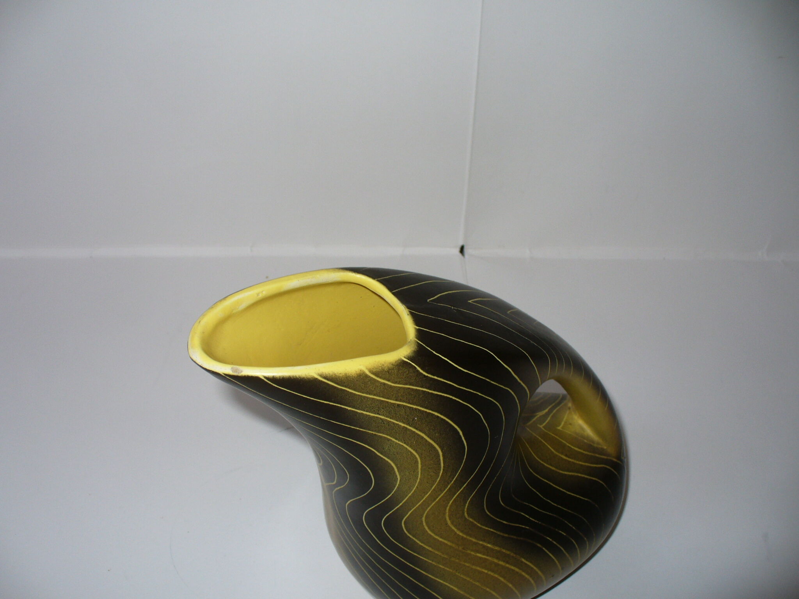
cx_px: 400
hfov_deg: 50.1
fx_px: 854
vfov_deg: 38.7
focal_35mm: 37
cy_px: 300
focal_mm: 6.1
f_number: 2.8
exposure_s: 1/40
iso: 80
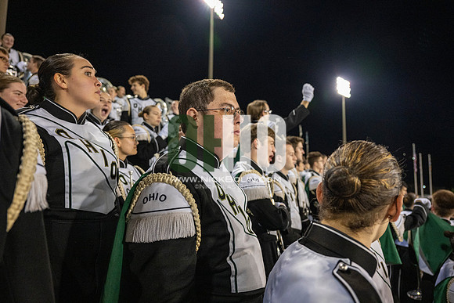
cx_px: 227
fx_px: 303
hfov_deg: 73.7
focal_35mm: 24
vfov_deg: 53.2
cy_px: 152
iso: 2000
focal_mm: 24
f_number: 3.2
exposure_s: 1/500
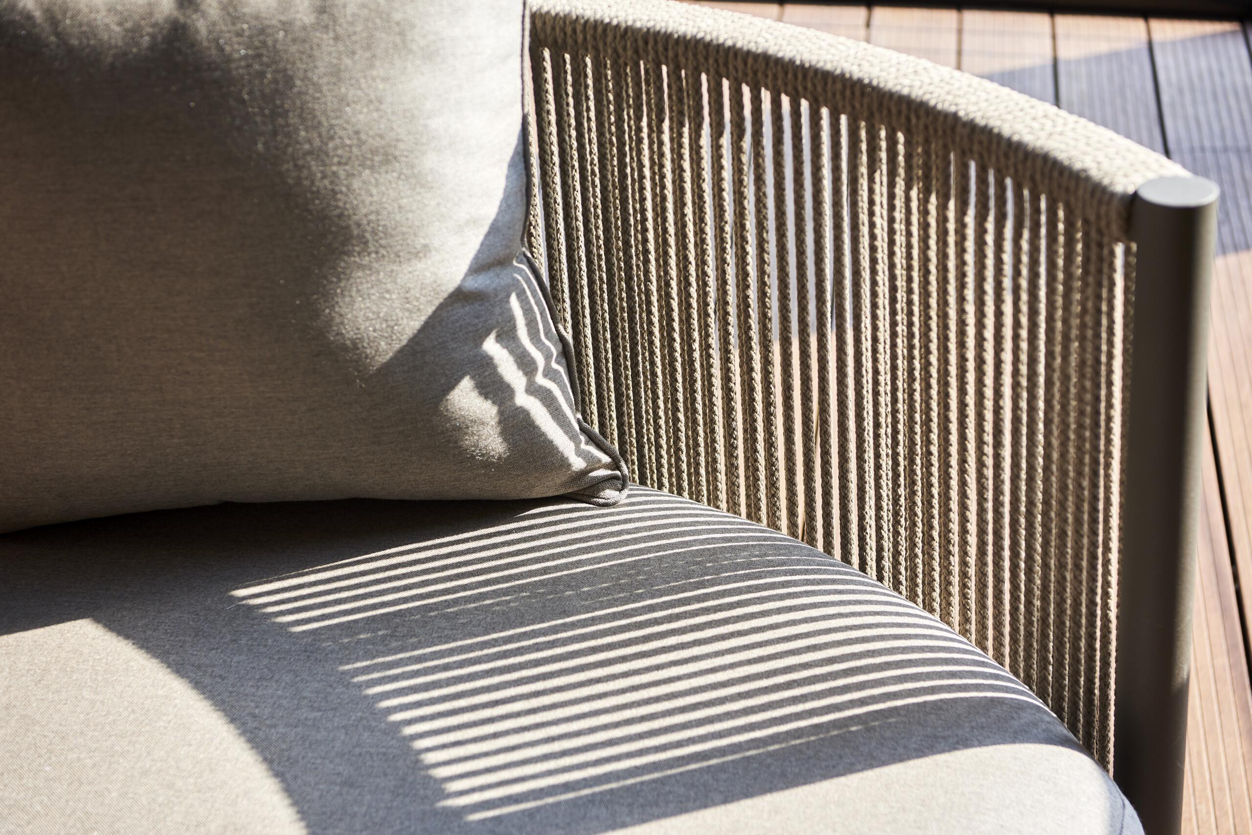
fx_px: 2435
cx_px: 626
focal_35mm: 70
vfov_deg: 19.5
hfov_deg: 28.8
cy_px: 418
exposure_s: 1/160
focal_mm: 70
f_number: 4.5
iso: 100
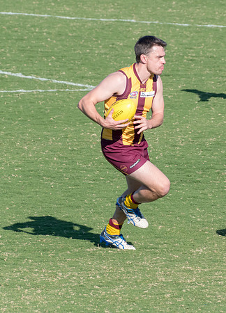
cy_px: 141
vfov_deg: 2.5
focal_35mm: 798
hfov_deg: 1.8
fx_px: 7132
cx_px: 162
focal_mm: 330
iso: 640
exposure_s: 1/1000
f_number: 8
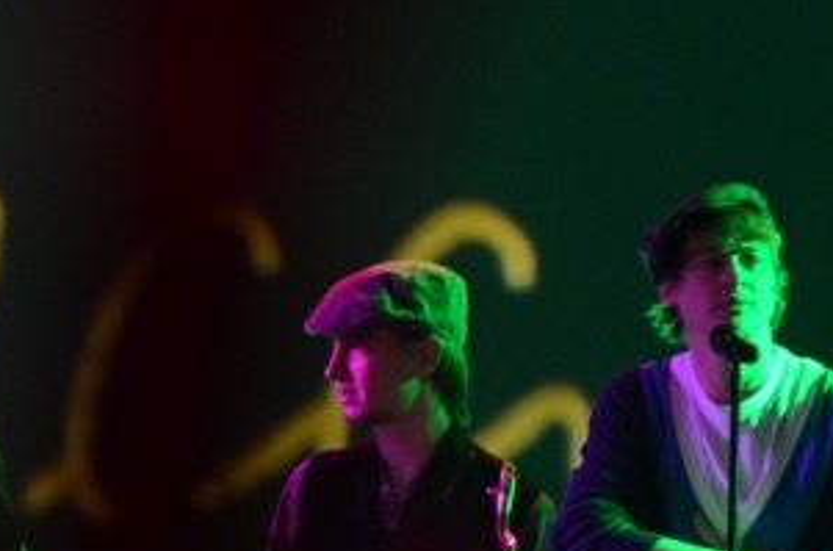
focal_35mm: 1021
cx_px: -252
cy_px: 379
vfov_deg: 1.3
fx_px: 23563
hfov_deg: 2.0
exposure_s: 1/80
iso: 1000
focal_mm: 200
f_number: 2.8
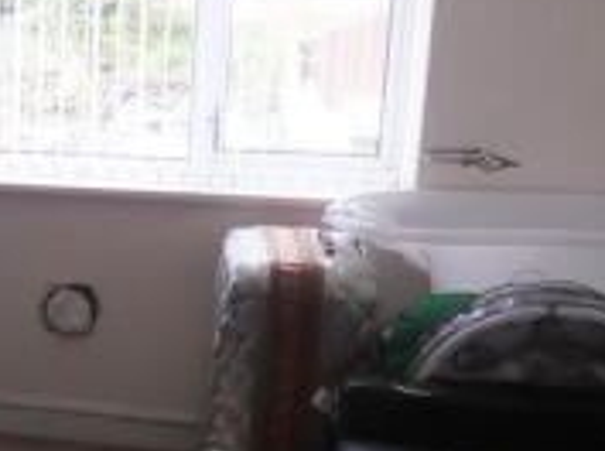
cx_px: -132
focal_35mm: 66
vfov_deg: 22.2
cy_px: 203
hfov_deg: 26.1
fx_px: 1151
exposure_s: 1/80
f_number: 2.8
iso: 80
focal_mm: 3.6
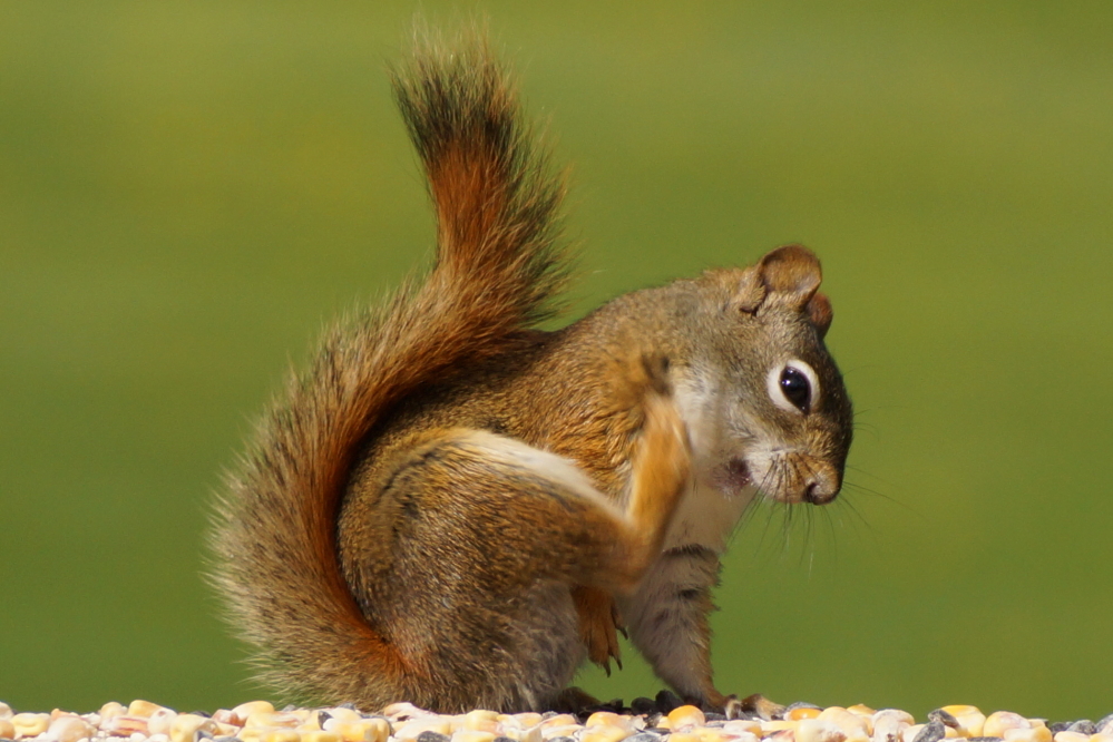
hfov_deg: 5.5
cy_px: 371
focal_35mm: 375
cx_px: 556
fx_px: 11593
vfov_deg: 3.7
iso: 200
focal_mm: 250
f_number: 6.3
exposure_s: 1/400
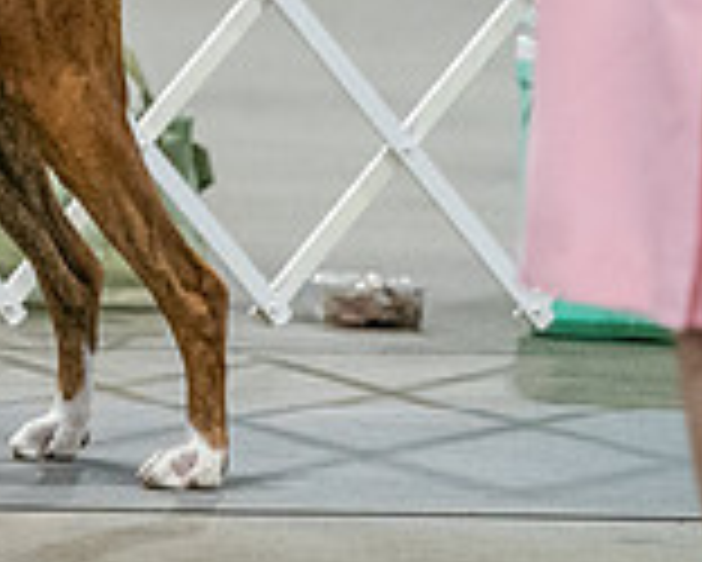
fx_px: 16881
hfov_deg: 2.4
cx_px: -533
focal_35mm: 812
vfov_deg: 1.9
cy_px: -396
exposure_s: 1/250
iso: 6400
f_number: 3.5
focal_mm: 200
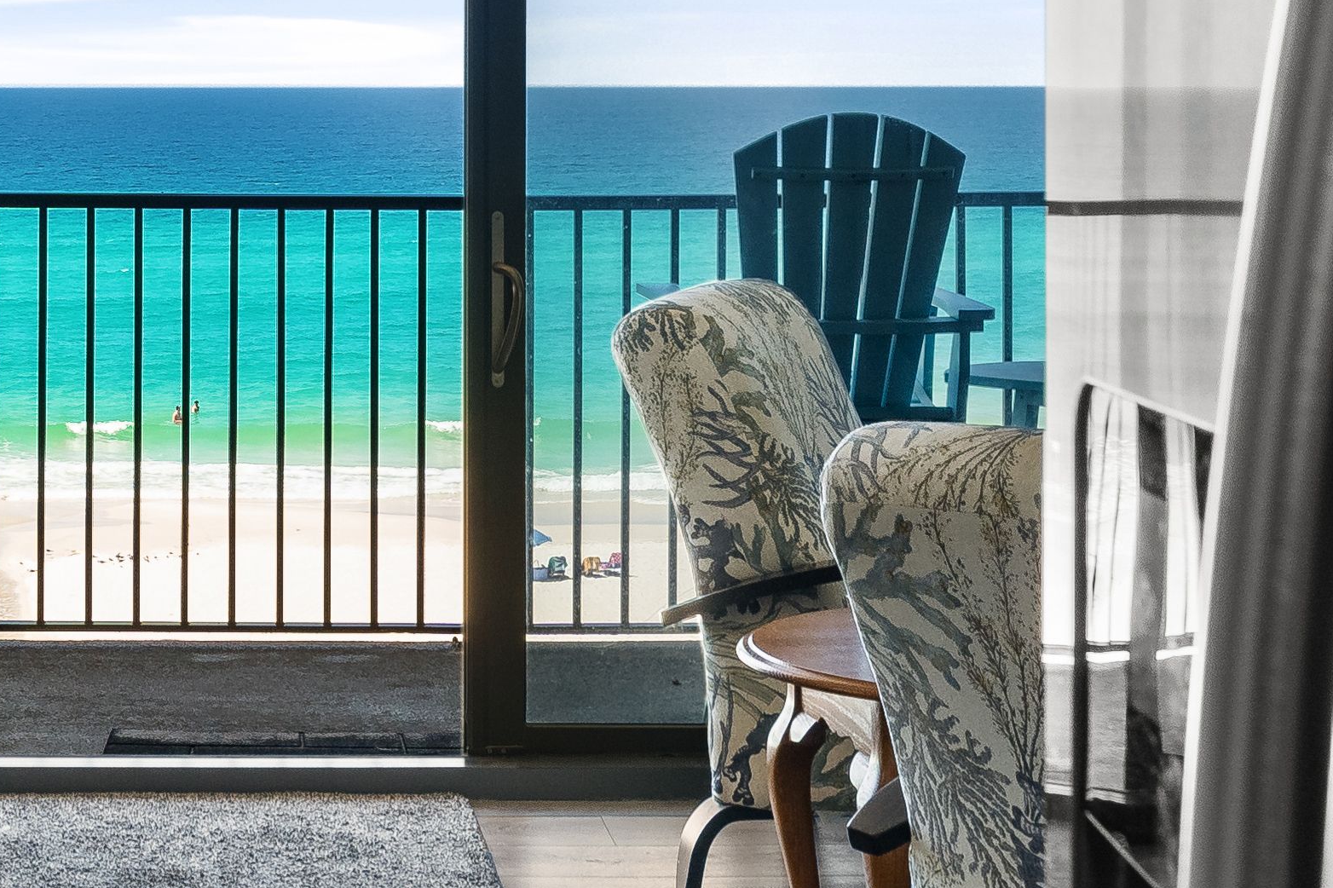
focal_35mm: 73
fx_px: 2702
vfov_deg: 18.3
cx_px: 168
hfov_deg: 26.9
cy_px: 79
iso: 400
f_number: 8
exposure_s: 1/40
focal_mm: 19.7
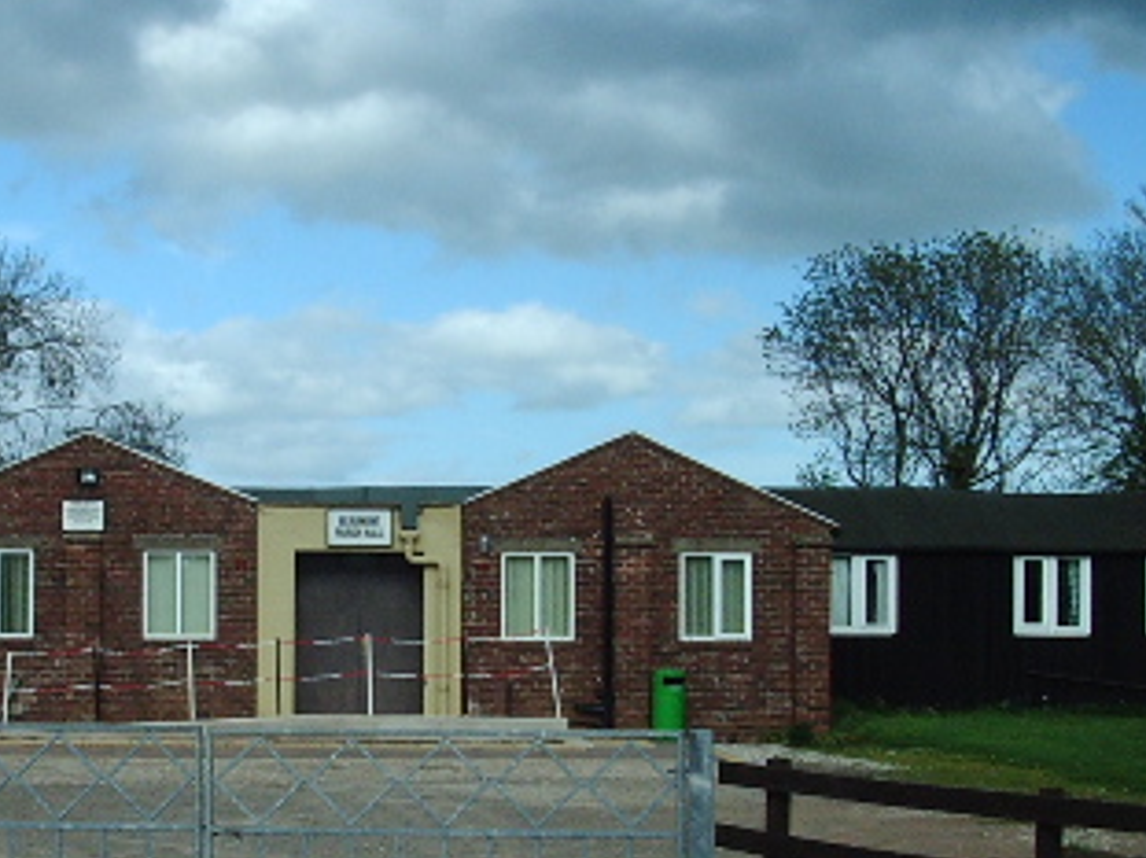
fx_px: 2383
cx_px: 273
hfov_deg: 26.7
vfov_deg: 20.4
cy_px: 534
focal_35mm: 72
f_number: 4.3
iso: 200
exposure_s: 1/1000
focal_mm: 5.8
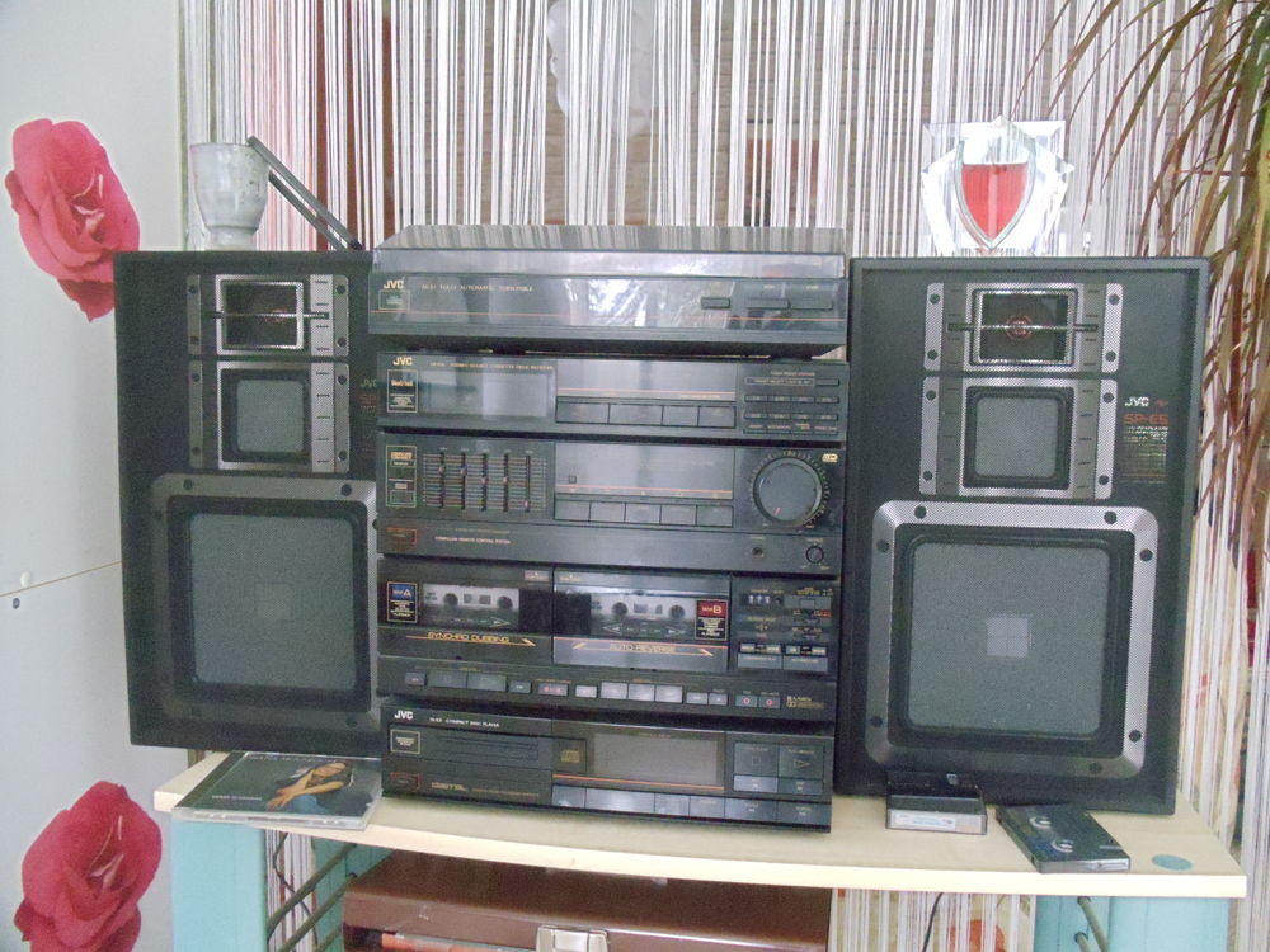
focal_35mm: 44
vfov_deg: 32.9
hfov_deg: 42.9
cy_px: 476
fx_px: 1614
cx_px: 635
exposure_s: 1/80
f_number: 3.5
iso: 1600
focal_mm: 6
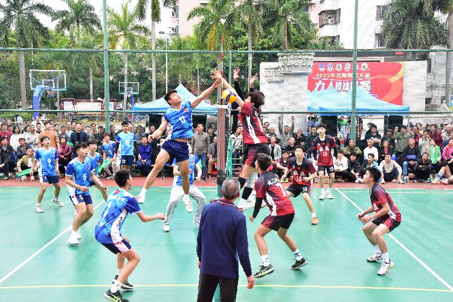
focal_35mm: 51
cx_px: 226
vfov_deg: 26.5
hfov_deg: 38.9
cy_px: 151
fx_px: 642
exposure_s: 1/350
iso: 1600
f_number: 9.5
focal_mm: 34
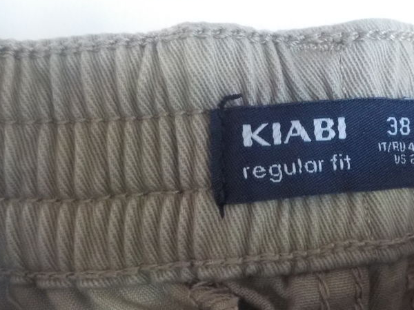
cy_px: 177
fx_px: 598
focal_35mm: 50
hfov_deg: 37.1
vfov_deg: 29.1
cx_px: 317
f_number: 3.3
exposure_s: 1/8
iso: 560
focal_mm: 4.1
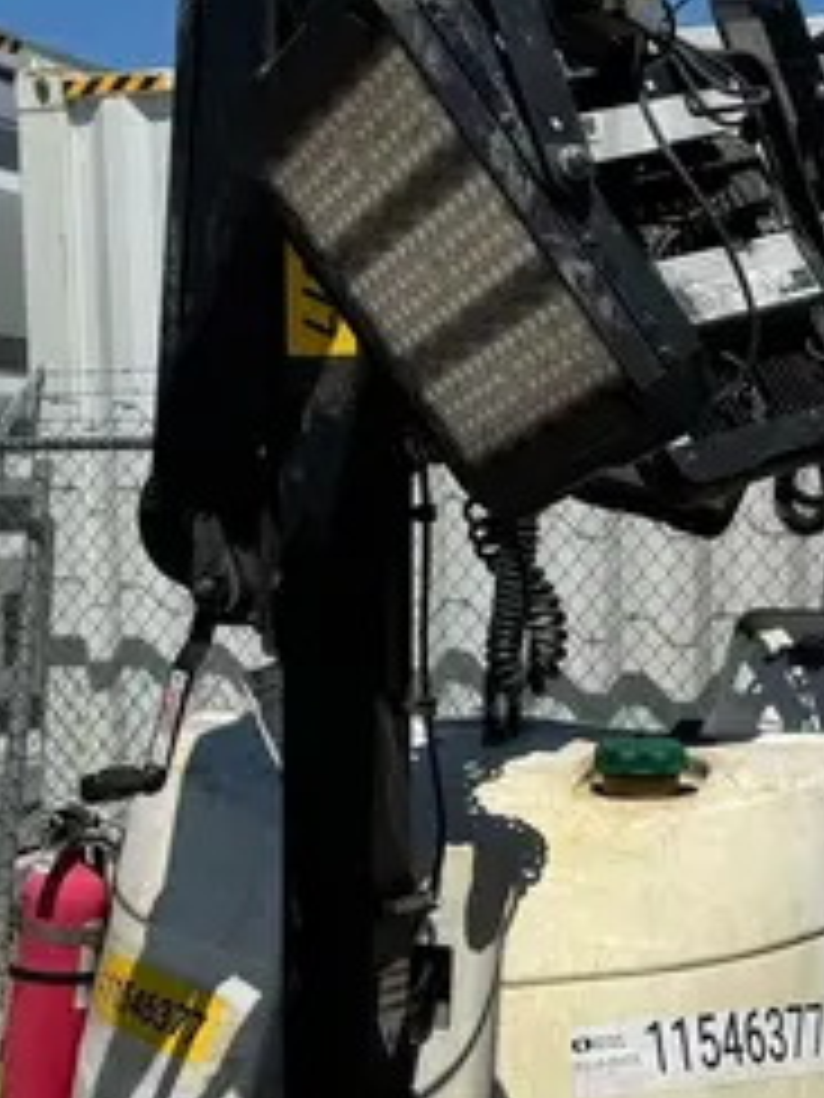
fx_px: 2285
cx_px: 549
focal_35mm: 72
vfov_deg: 27.0
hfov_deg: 20.4
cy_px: 659
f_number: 1.78
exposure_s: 1/10417
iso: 80
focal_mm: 6.76
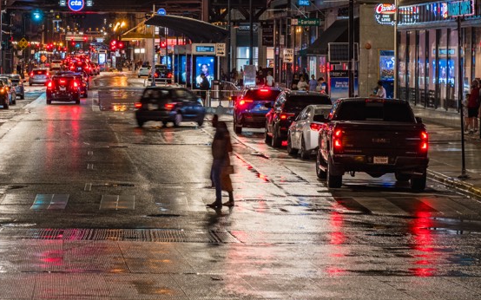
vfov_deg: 7.5
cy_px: 51
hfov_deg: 12.0
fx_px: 2280
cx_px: 102
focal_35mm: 174
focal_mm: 70
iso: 400
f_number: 6.3
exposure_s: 1/8
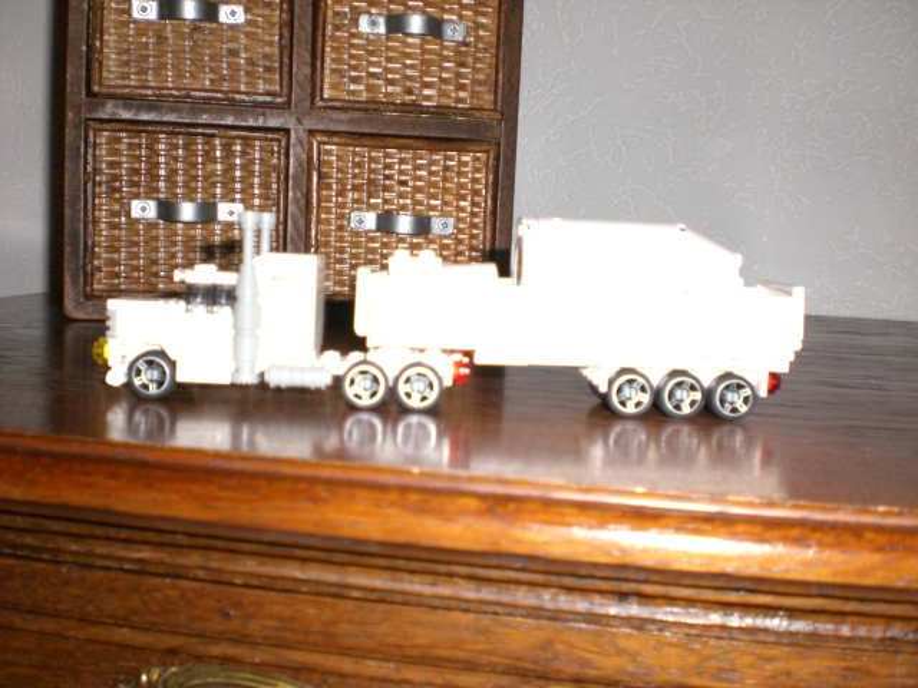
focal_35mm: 38
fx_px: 1008
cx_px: 459
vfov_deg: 37.7
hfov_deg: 49.0
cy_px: 344
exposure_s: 1/60
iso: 200
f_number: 3.1
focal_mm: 6.3
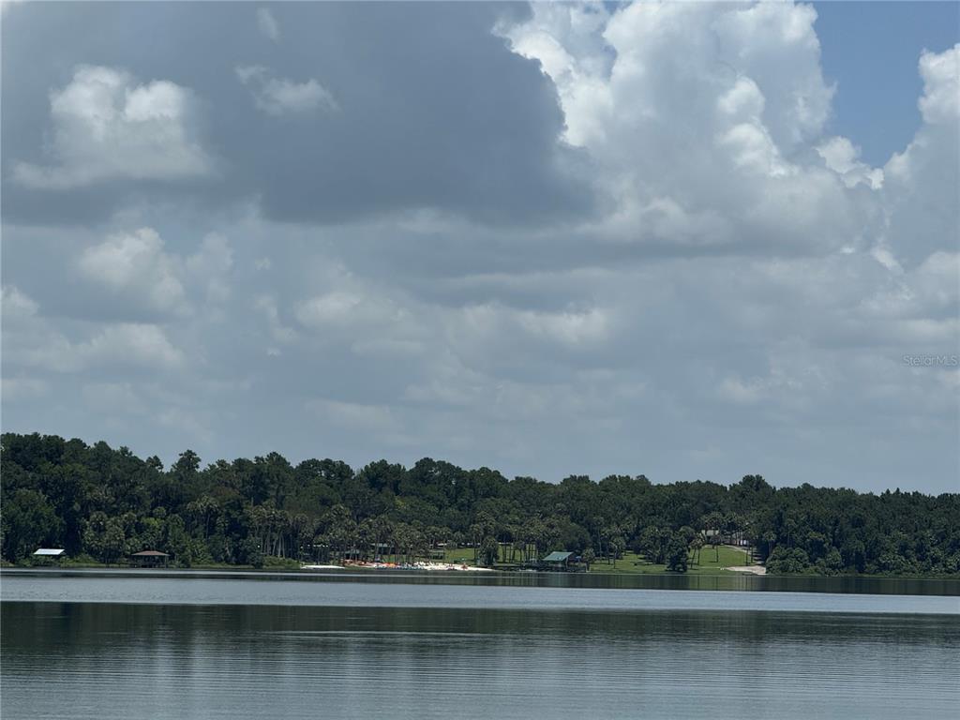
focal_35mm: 120
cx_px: 480
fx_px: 3328
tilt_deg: +2.1
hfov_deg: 16.4
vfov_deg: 12.3
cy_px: 360
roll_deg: -1.2
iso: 64
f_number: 2.8
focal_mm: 15.66
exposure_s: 1/4367
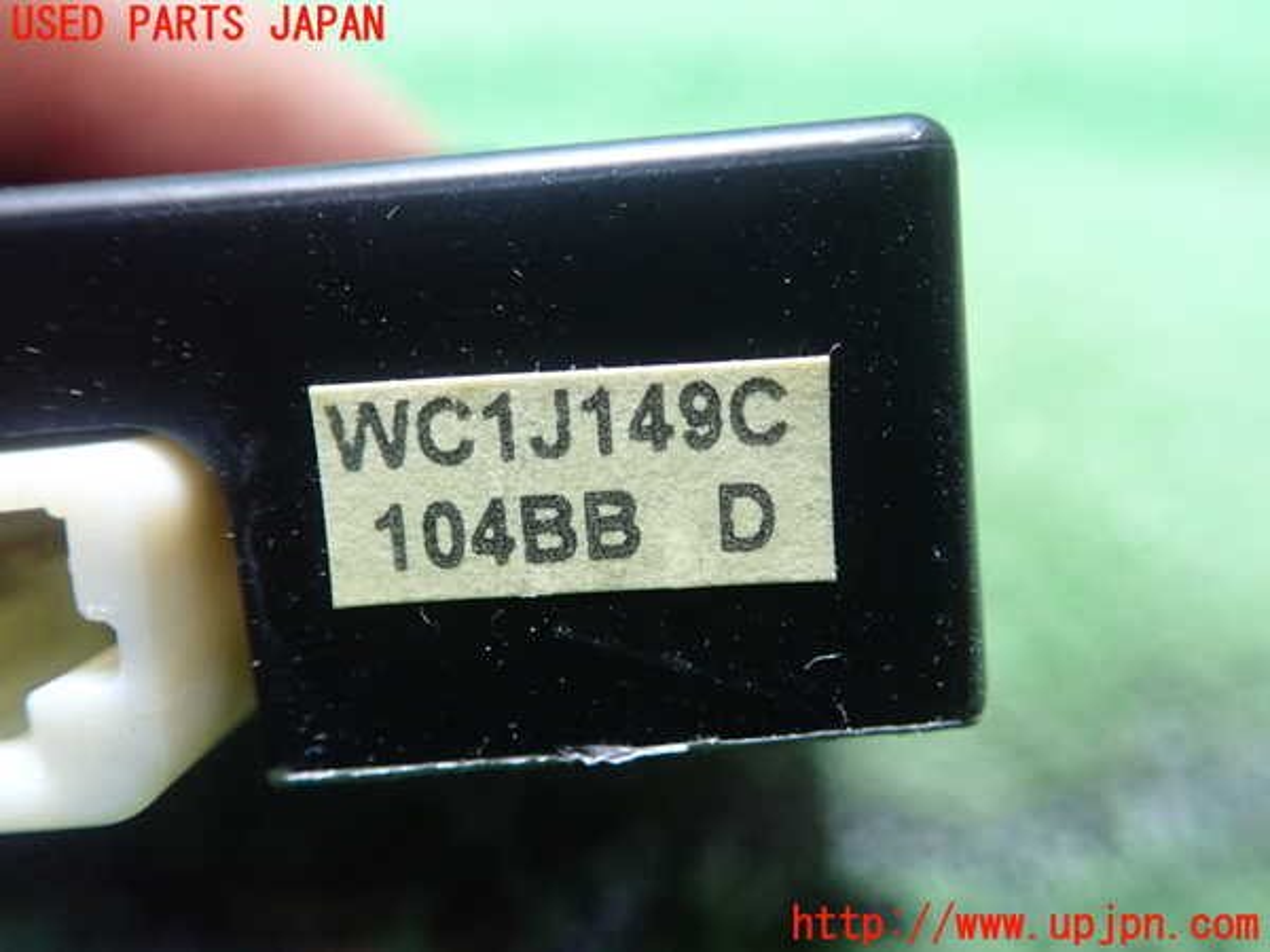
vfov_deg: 46.8
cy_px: 476
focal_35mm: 30
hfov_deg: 60.0
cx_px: 635
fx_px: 1101
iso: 800
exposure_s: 1/60
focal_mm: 5.5
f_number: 2.3
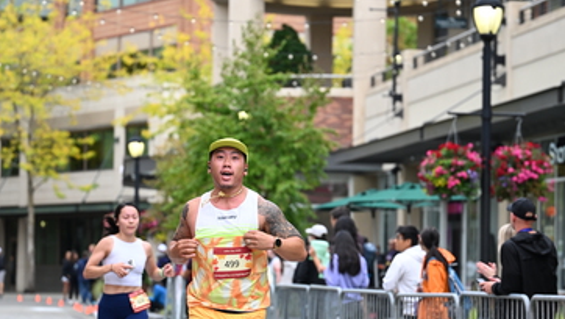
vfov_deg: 9.2
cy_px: 195
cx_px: 285
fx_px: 1978
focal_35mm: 132
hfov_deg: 16.3
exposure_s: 1/2000
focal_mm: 83
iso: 640
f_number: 2.8
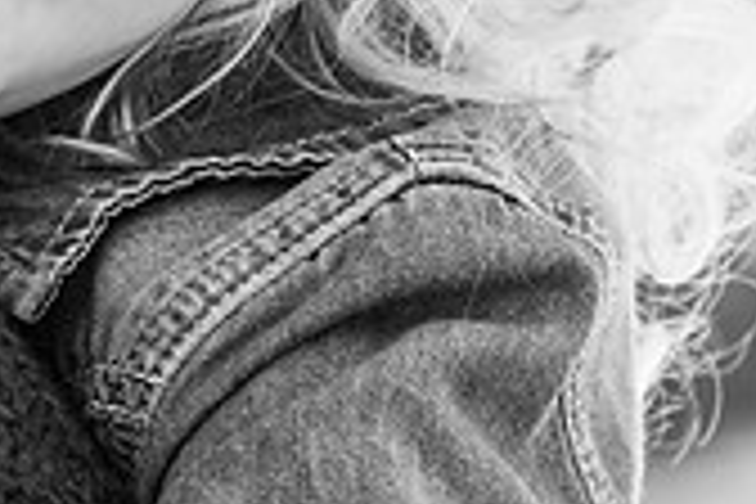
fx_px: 6887
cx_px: 50
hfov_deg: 6.3
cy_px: -124
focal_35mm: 328
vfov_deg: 4.2
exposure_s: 1/320
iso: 1600
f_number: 6.3
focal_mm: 95
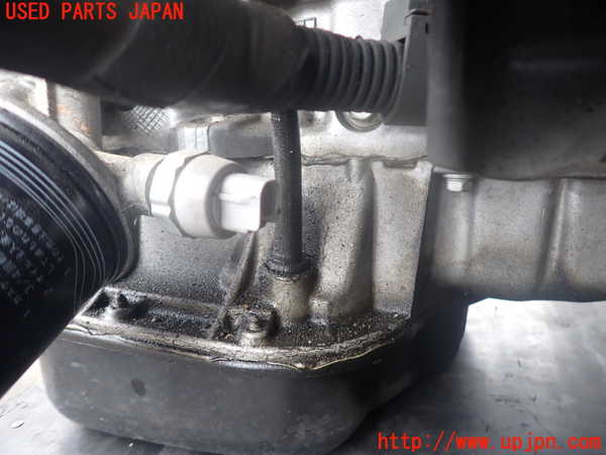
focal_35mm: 25
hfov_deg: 69.4
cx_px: 303
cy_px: 228
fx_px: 438
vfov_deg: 54.9
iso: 160
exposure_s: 1/125
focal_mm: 4.5
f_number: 2
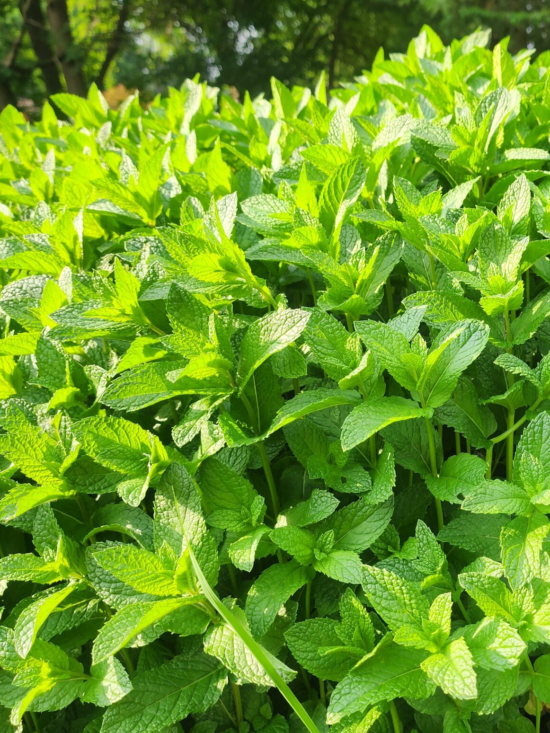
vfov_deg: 48.8
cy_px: 313
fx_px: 805
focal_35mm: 38
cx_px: 425
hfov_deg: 36.7
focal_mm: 6.4
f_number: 1.8
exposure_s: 1/180
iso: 16
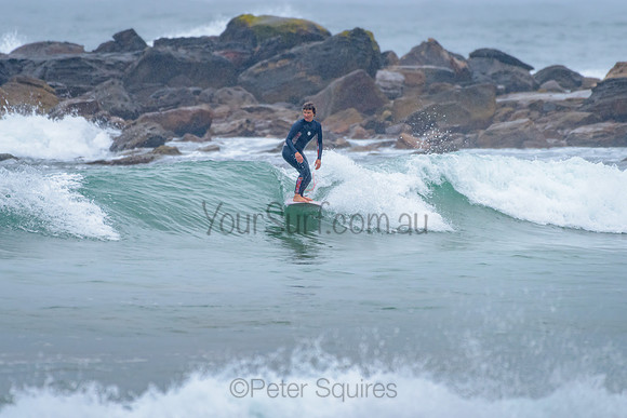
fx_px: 10683
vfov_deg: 2.2
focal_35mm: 613
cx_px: 292
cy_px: 181
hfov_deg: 3.4
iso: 1000
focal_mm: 500
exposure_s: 1/1000
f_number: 5.6
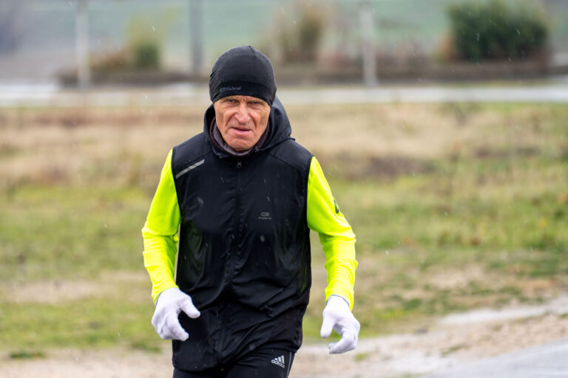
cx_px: 243
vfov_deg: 6.0
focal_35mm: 229
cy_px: 189
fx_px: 3608
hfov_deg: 9.0
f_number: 4
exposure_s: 1/500
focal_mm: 200
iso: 640
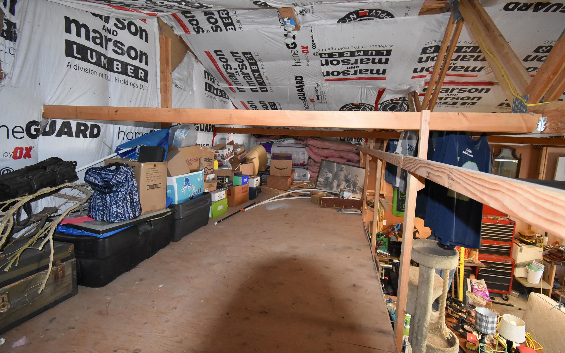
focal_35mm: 16
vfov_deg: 71.2
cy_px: 170
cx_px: 285
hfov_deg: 97.8
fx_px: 246
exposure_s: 1/60
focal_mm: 10
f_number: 4.5
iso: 4000
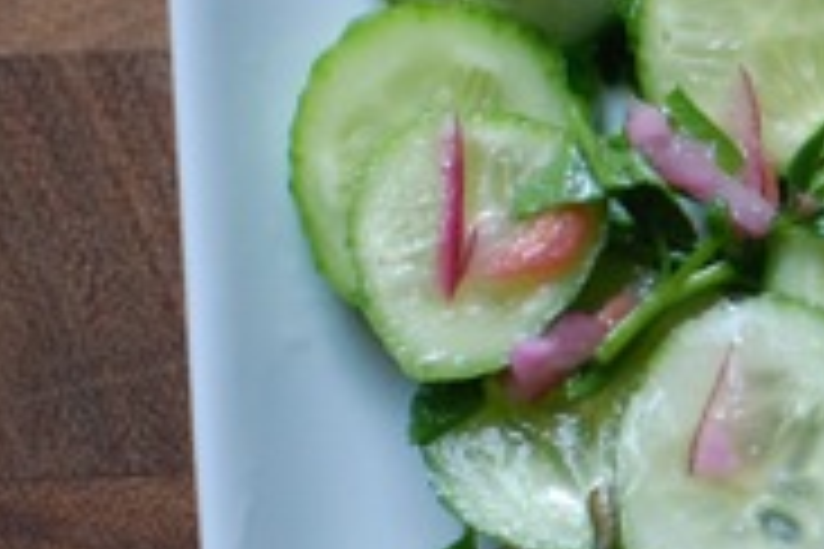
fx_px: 5630
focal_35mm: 246
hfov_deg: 8.2
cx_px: 1301
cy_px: 277
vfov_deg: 5.6
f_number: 3.2
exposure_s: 1/125
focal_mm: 50
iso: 800
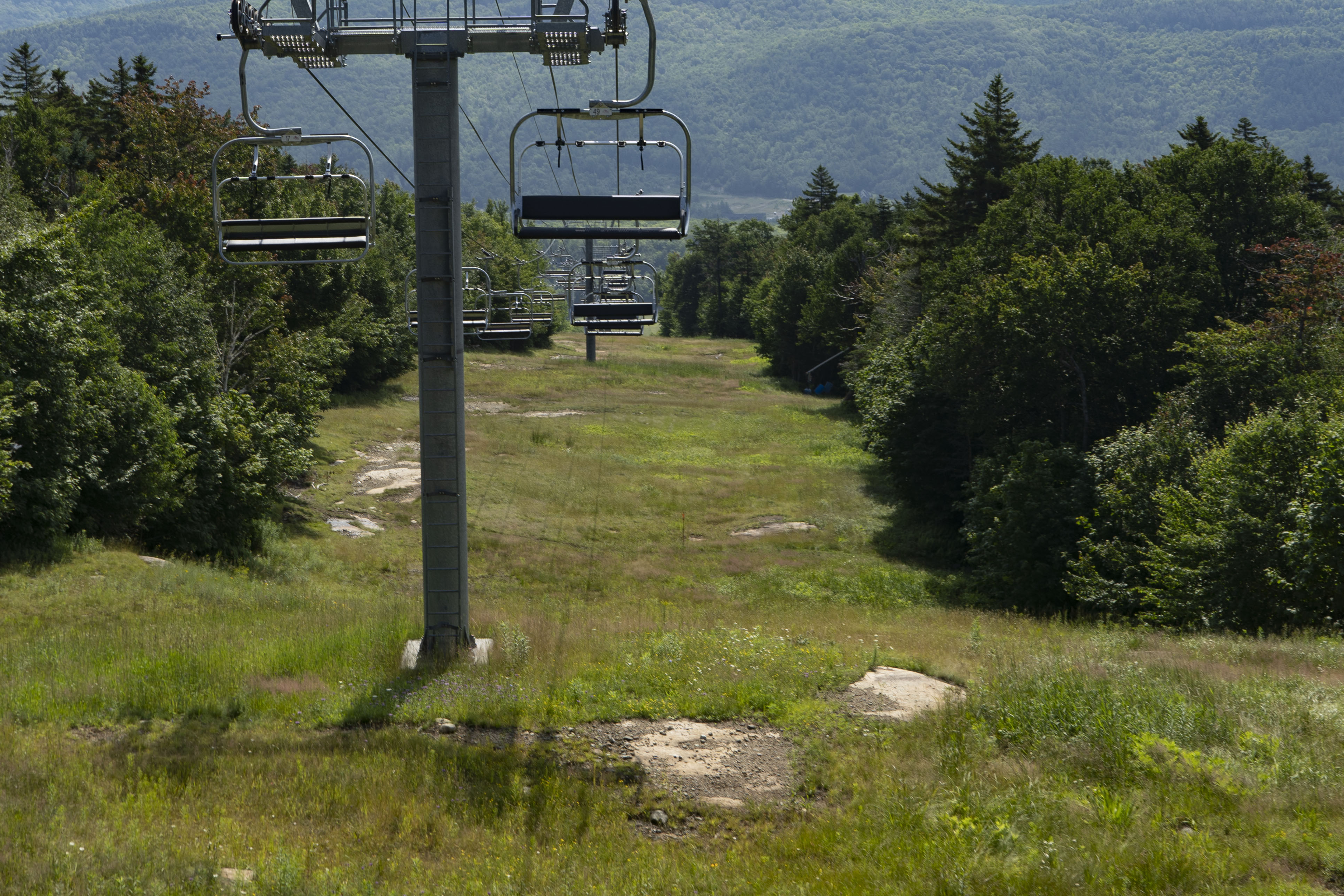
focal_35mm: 67
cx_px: 605
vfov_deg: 20.2
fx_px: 2501
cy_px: 271
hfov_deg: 30.1
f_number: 10
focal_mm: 43
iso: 100
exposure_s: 1/125
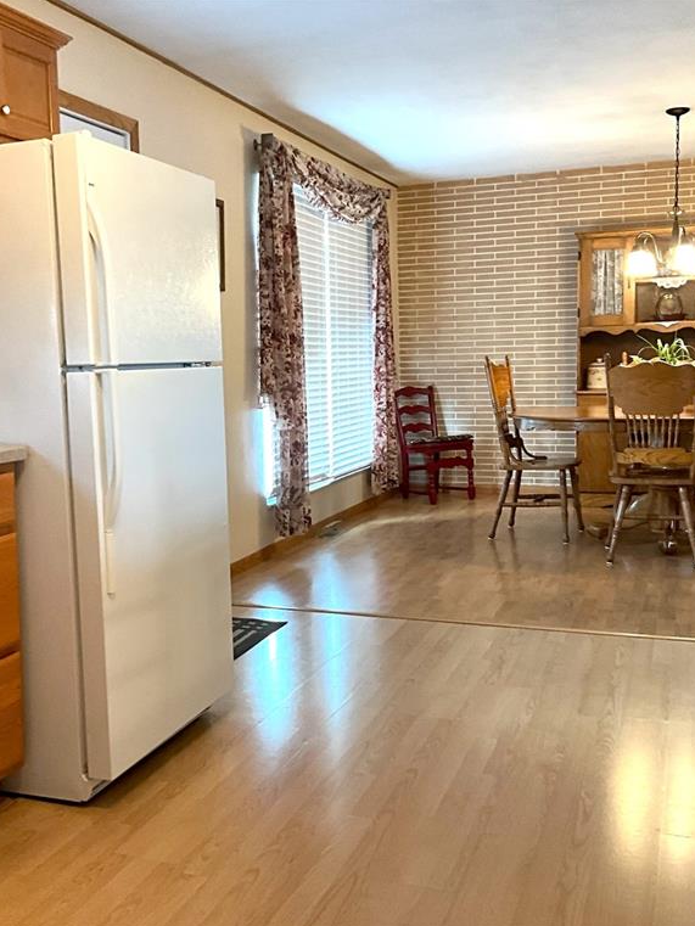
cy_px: 465
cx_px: 282
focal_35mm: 39
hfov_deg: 36.7
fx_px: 1044
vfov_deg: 47.9
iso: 160
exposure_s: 1/60
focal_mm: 3
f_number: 1.8
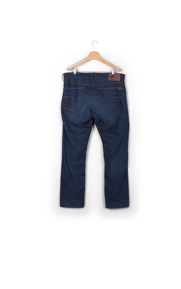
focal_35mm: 38
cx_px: 94
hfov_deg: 33.6
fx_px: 300
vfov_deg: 51.5
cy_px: 145
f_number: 13
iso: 100
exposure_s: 1/160
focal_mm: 37
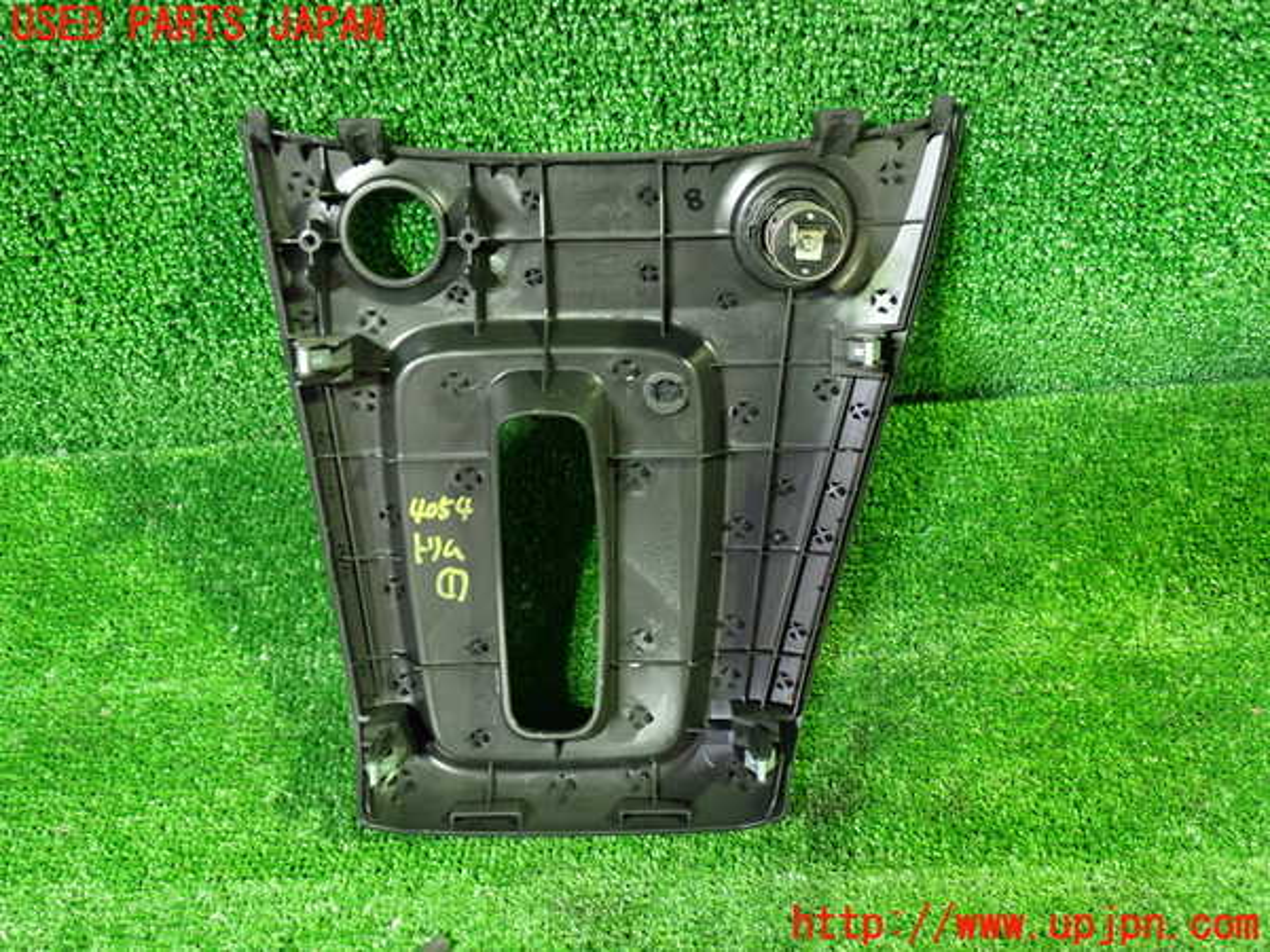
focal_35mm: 30
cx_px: 635
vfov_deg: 46.8
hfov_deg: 60.0
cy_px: 476
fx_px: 1101
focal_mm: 5.4
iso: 800
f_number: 2.3
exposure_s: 1/25
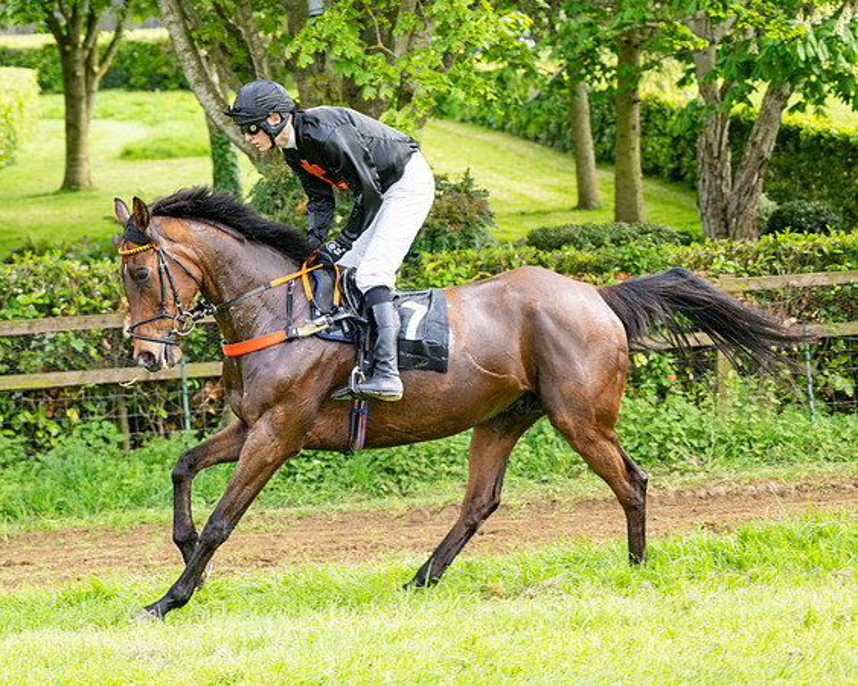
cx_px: 345
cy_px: 336
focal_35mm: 122
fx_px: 3102
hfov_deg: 15.7
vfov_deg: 12.6
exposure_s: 1/1000
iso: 400
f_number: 4
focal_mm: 98
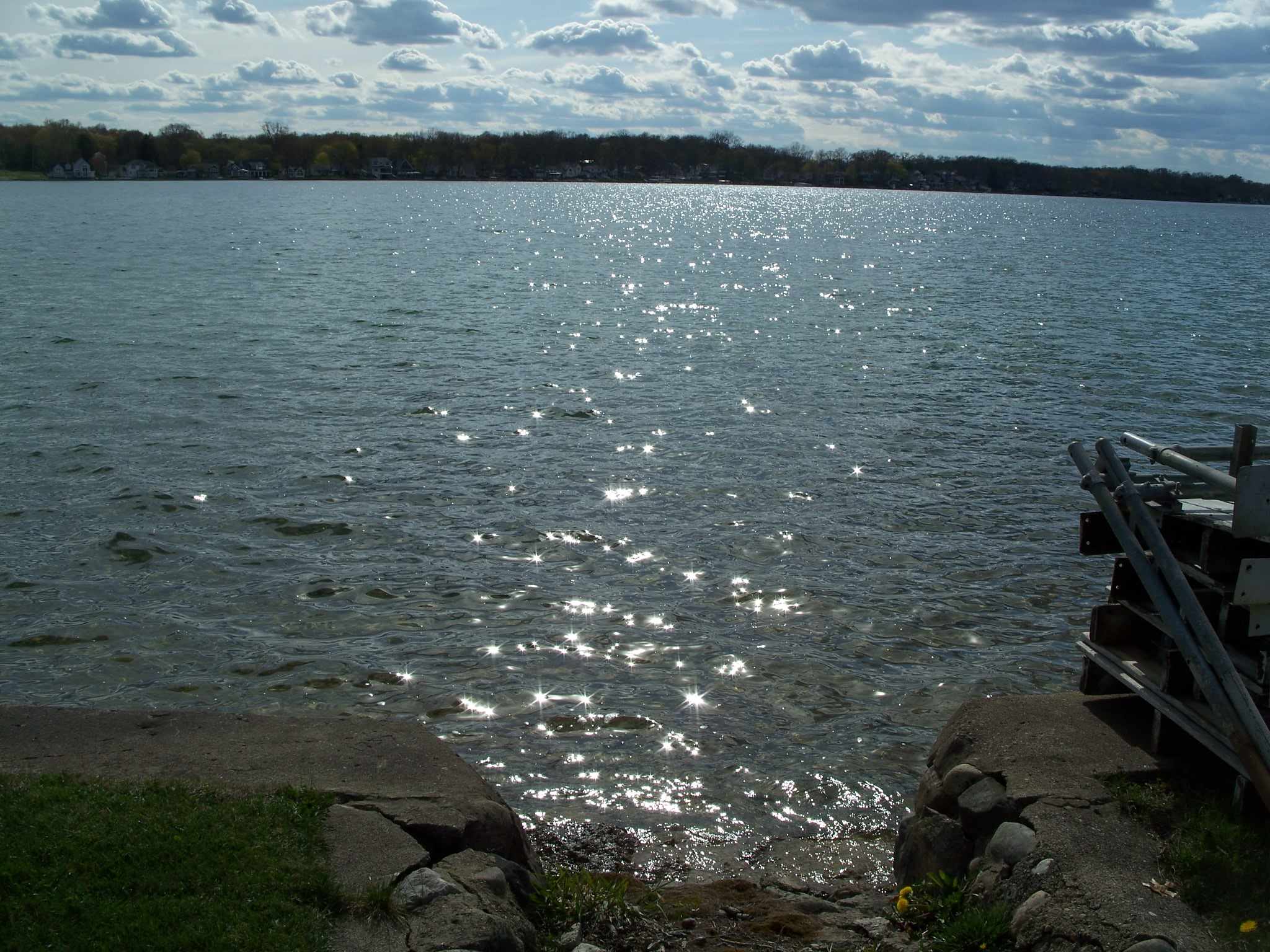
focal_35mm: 37
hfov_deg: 50.1
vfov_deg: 38.7
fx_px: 1357
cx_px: 635
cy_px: 476
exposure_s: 1/800
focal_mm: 7.8
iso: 64
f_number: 5.6
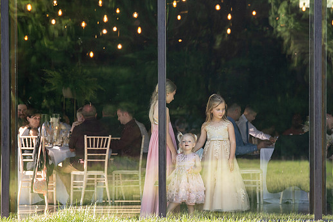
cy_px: 127
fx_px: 2673
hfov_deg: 7.1
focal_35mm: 289
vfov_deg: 4.8
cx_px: 211
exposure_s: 1/160
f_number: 6.3
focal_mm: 200
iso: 500
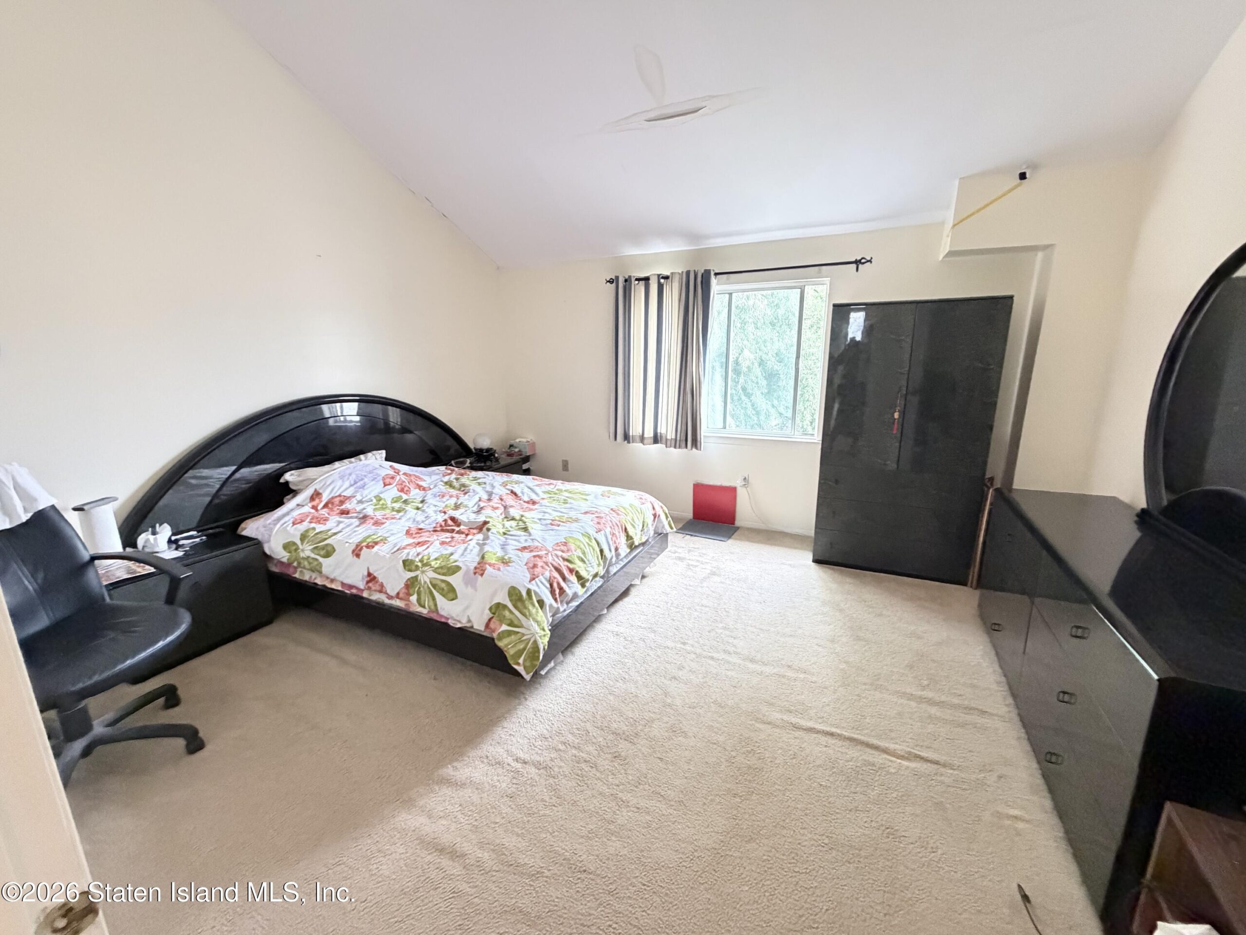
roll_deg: +0.9
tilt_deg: -13.2
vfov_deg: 85.7
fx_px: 504
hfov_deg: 102.1
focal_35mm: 14
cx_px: 623
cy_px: 468
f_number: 2.2
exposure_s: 1/60
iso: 800
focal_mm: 2.22
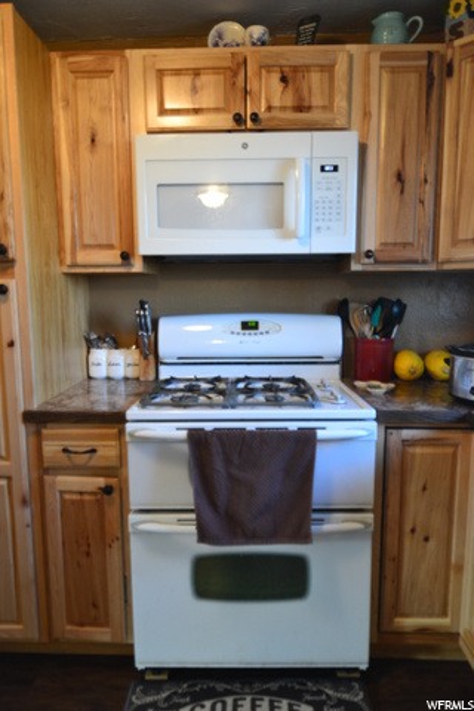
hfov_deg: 53.1
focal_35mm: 24
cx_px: 237
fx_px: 474
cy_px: 356
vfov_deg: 73.7
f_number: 2.8
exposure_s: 1/50
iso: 800
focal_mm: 16
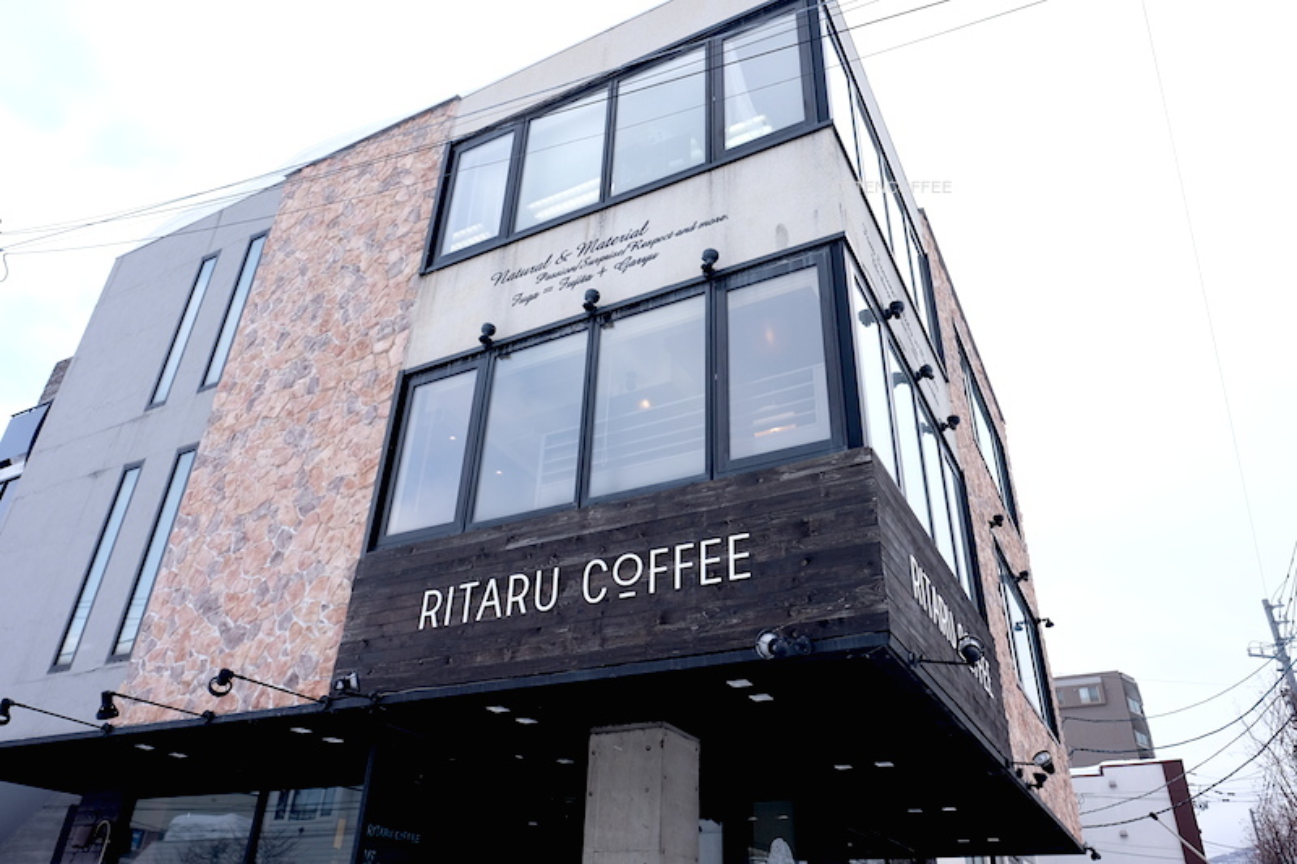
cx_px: 648
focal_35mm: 24
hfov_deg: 73.8
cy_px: 432
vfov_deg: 53.1
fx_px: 864
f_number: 7.1
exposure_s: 1/180
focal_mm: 16
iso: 640
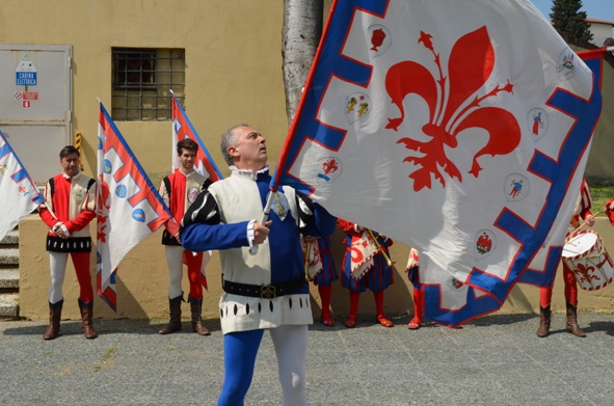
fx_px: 885
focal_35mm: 52
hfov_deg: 38.3
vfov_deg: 25.9
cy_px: 194
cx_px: 315
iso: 100
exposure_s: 1/320
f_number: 9
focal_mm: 32
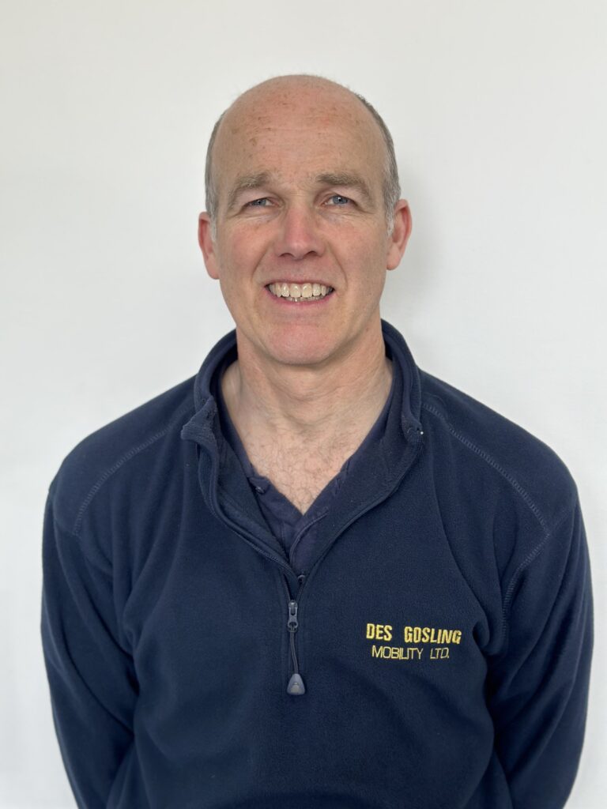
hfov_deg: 30.3
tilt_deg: -8.2
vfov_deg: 39.7
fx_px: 1122
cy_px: 404
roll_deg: +0.8
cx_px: 304
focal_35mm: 48
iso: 64
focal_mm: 6.86
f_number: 1.78
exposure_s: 1/171
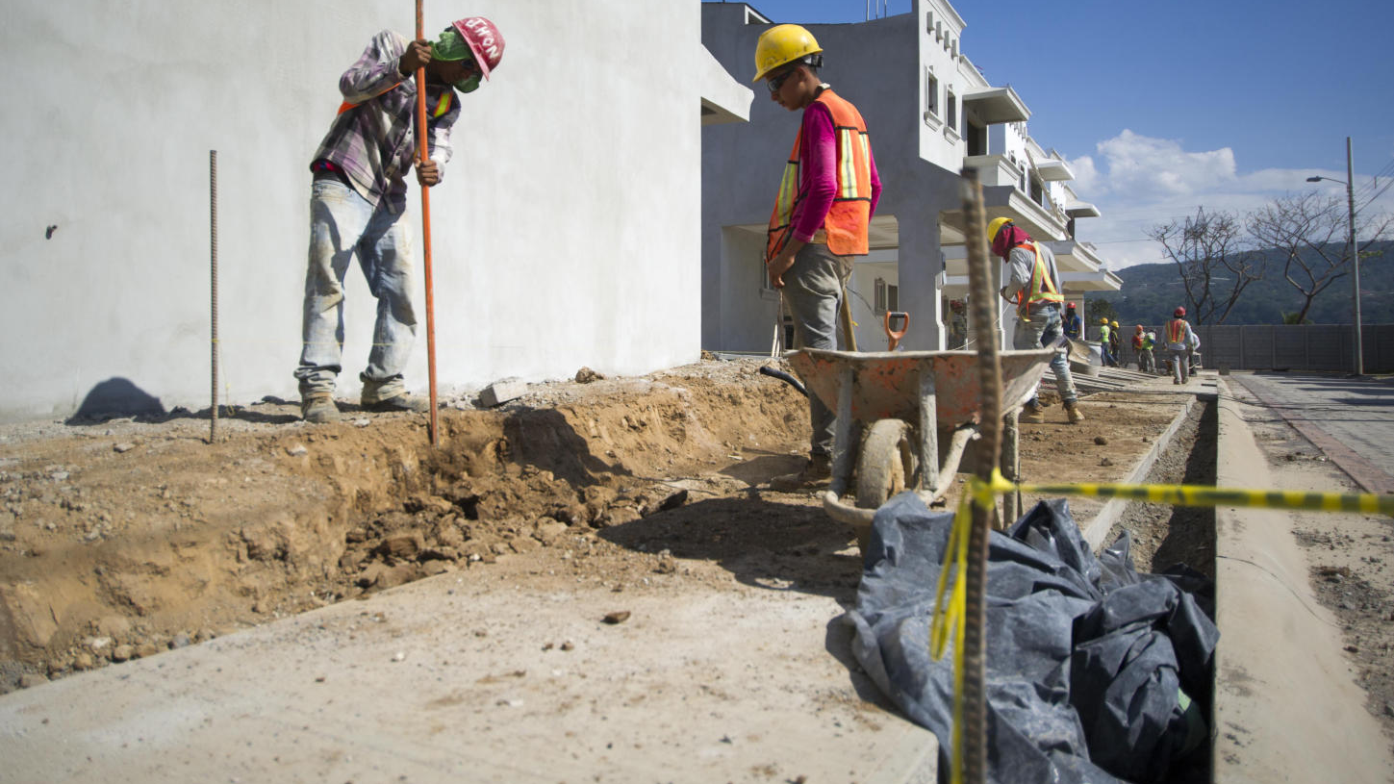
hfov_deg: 71.9
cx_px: 675
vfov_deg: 44.2
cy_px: 315
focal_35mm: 26
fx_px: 961
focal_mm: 24
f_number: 4
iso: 100
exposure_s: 1/4000
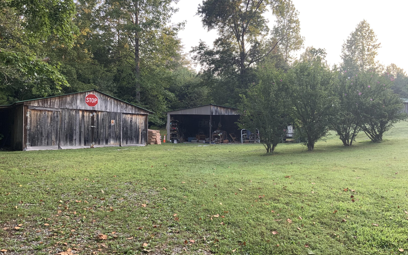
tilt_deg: +2.2
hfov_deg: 61.2
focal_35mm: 31
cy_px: 124
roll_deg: -0.2
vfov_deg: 40.6
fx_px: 345
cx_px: 203
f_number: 1.8
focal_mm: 3
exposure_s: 1/122
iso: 25
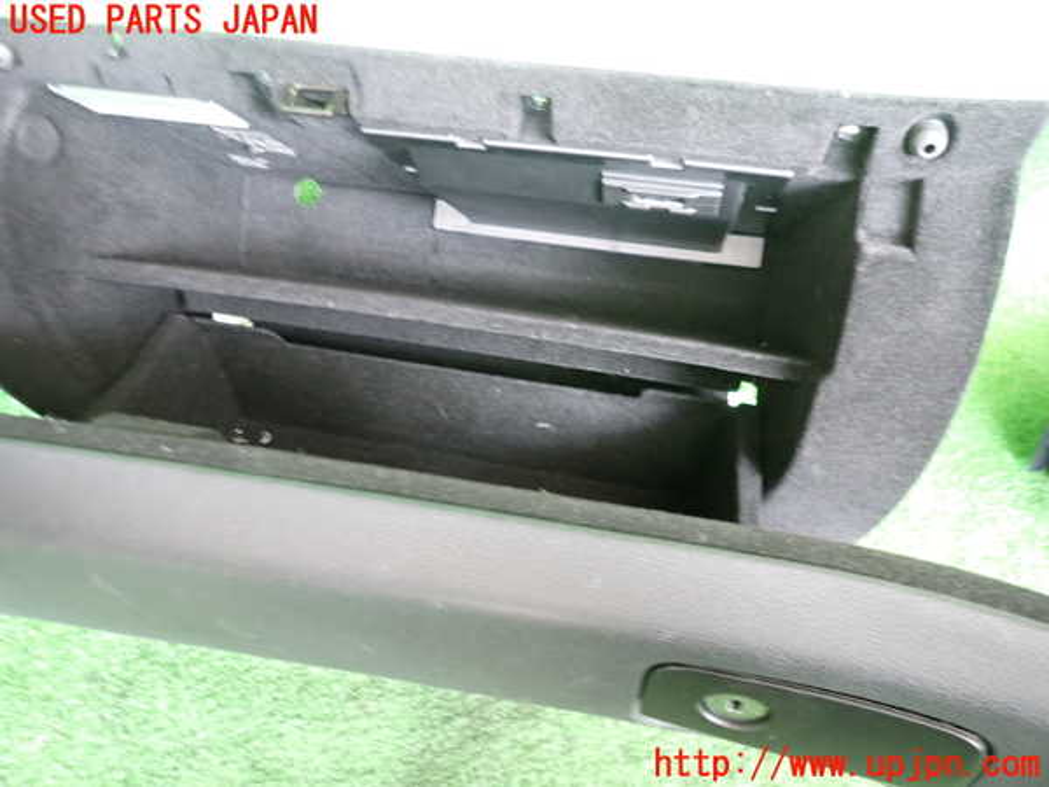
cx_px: 524
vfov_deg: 54.9
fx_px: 758
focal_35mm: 25
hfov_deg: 69.4
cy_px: 394
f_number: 2
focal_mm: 4.5
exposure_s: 1/25
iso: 800
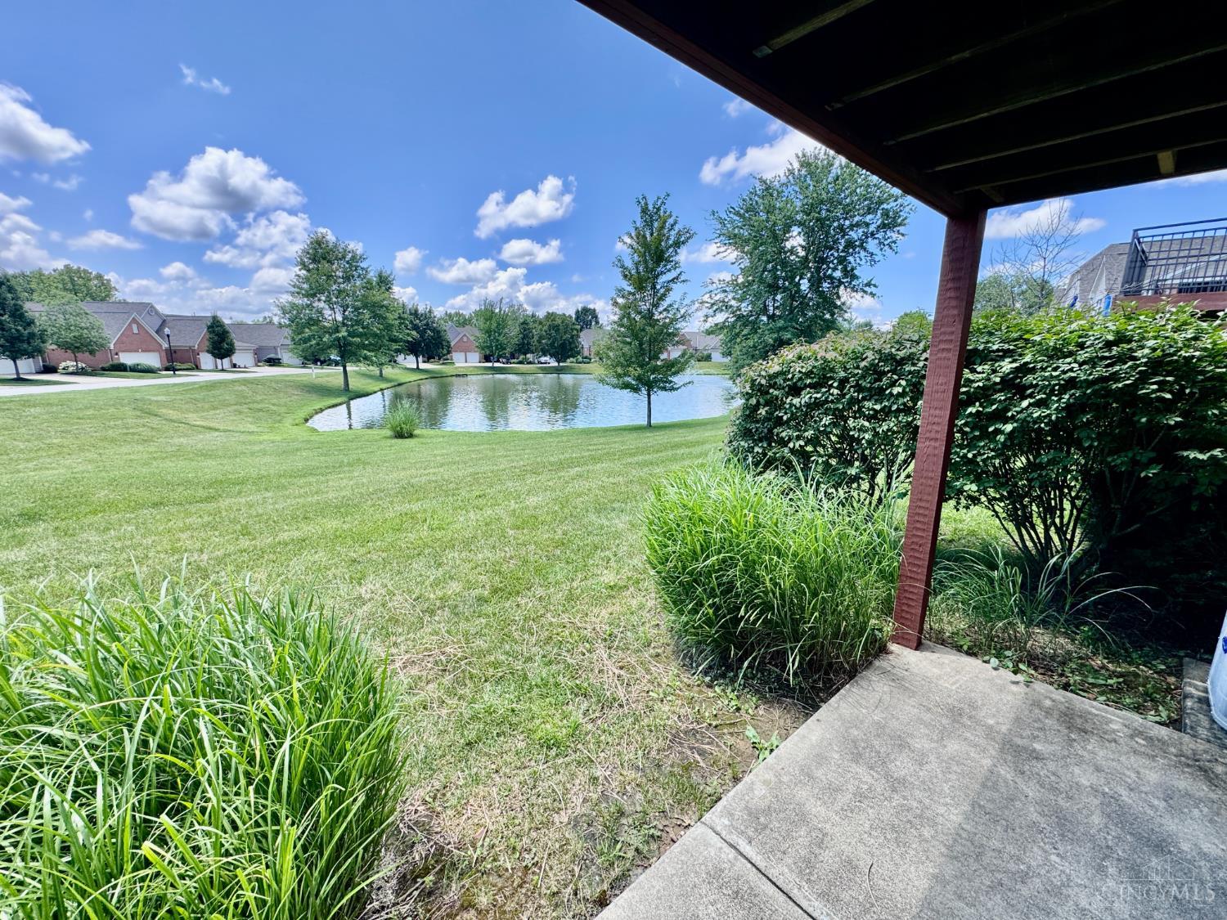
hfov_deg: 102.1
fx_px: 496
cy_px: 460
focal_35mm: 14
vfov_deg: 85.7
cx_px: 614
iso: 40
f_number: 2.2
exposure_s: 1/529
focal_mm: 2.22
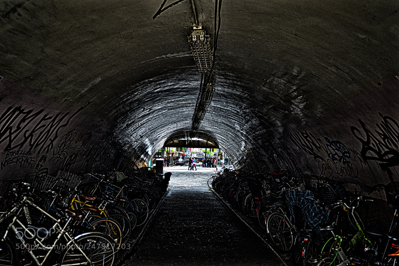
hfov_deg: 54.4
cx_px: 200
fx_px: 388
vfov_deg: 37.9
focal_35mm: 35
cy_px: 133
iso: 400
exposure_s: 1/100
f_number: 5
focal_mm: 35
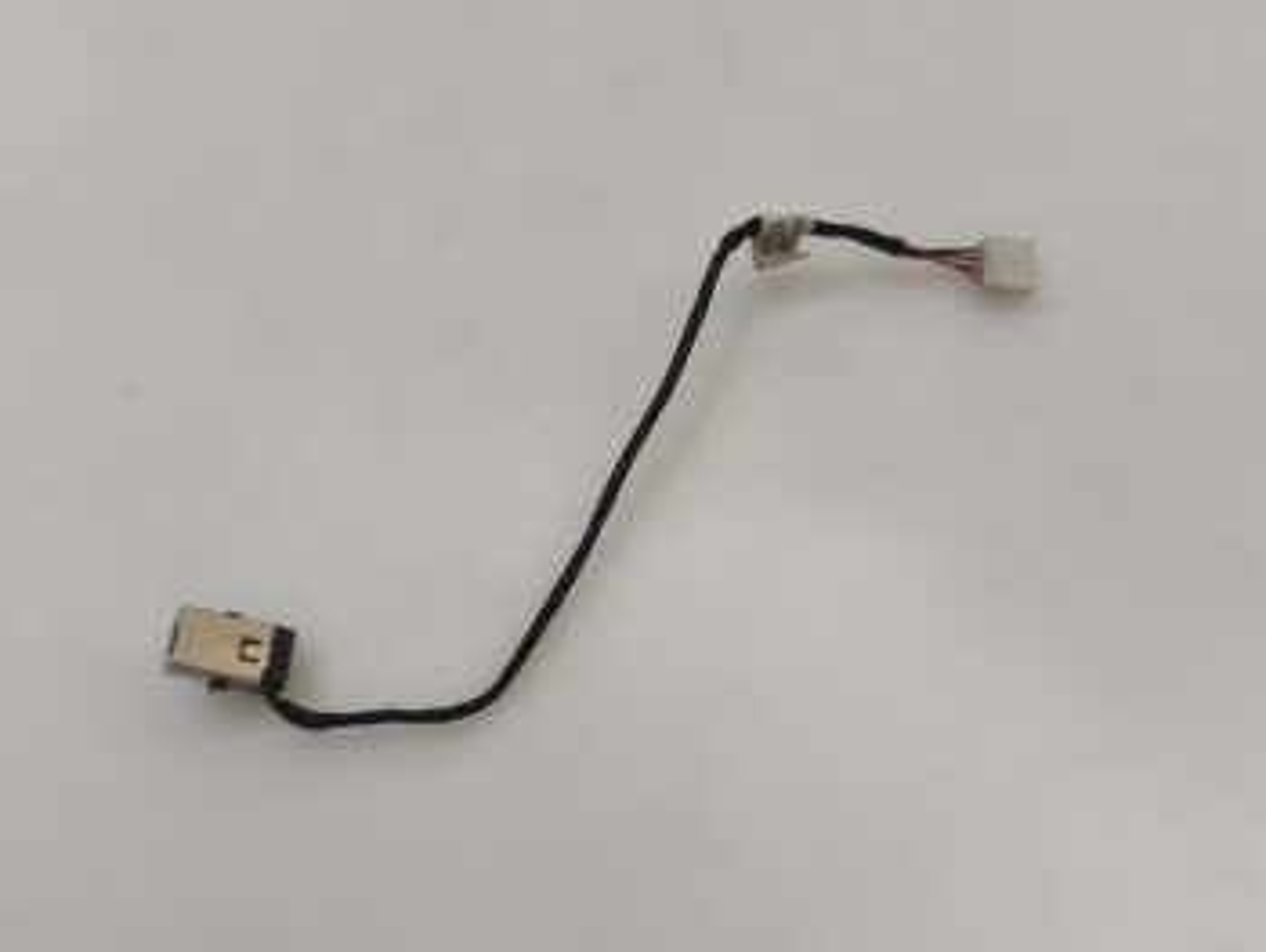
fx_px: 1281
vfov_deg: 40.7
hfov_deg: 52.6
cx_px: 633
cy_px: 476
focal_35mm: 35
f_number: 1.6
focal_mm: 6.57
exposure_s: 1/50
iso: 320
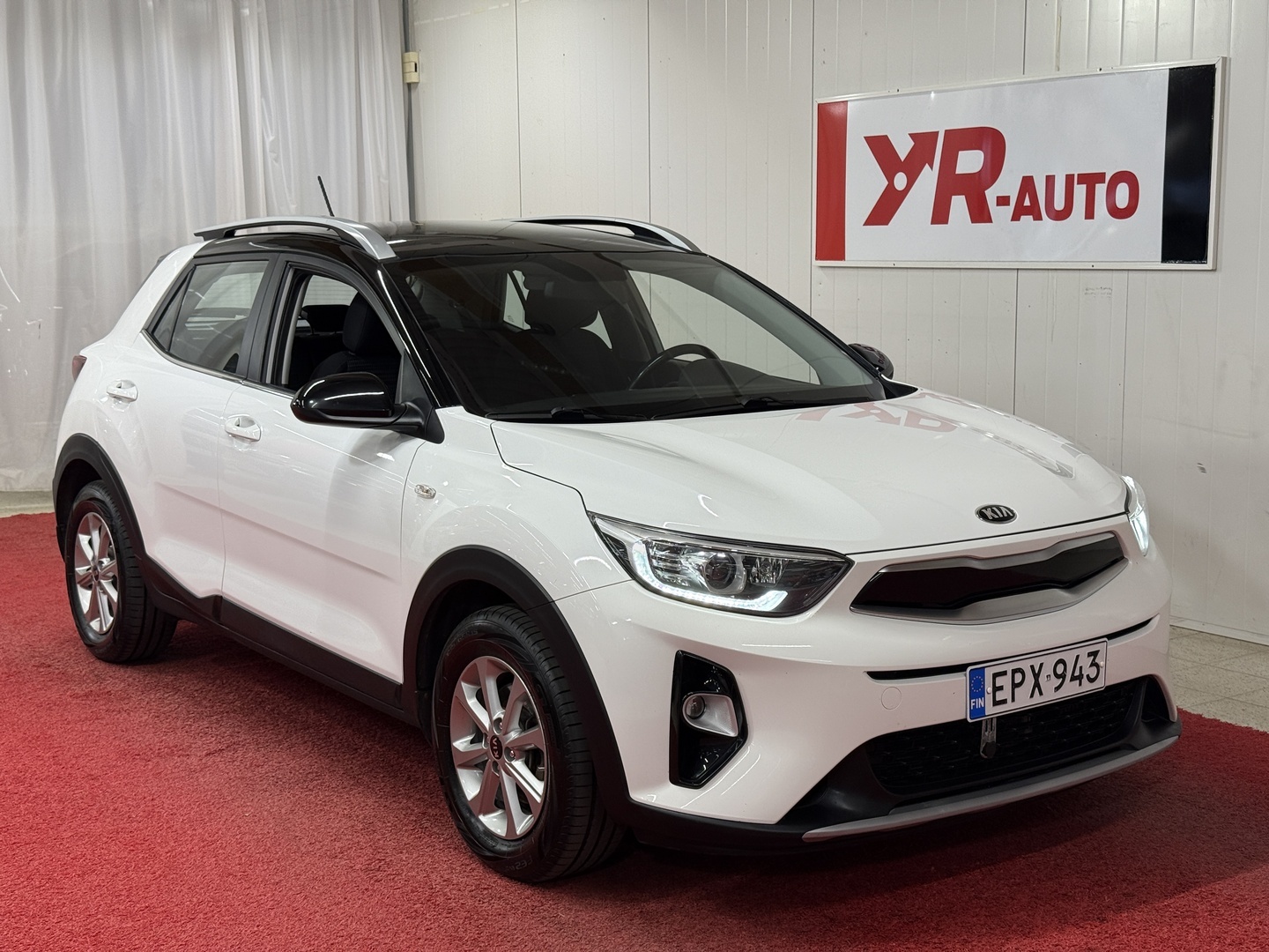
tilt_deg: -7.3
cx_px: 634
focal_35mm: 48
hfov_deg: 39.7
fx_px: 1760
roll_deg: +0.9
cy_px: 476
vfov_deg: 30.3
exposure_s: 1/121
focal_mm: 6.76
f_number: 1.78
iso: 64
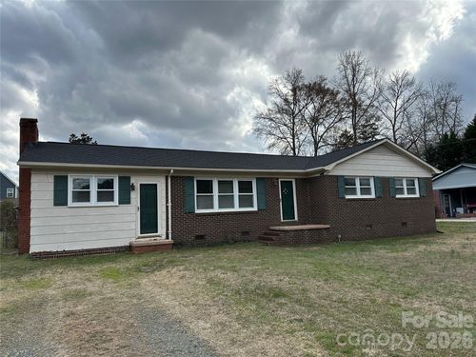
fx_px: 330
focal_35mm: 24
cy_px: 178
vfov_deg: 56.8
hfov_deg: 71.6
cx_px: 238
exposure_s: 1/3717
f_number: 1.78
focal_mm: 6.86
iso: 80
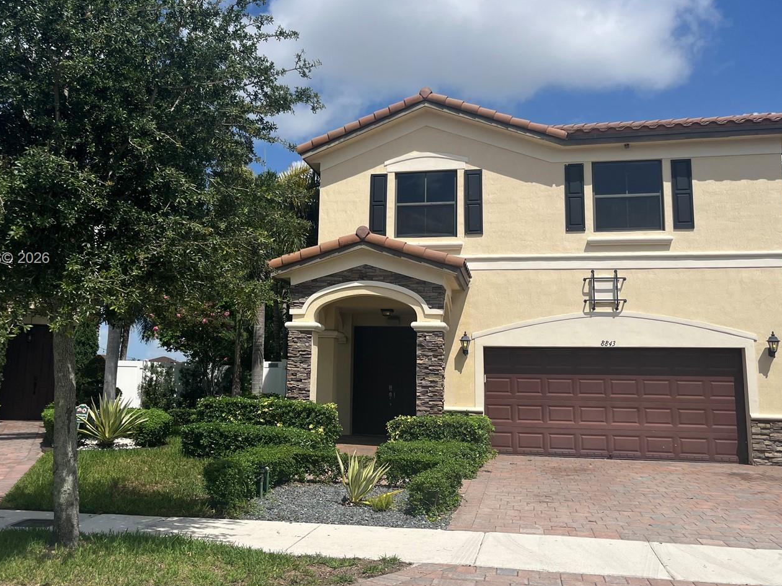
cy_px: 259
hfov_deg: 55.3
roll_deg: -1.4
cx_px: 353
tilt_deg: +9.8
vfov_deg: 42.9
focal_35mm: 33
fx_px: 745
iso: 50
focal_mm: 5.1
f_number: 1.6
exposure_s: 1/5319
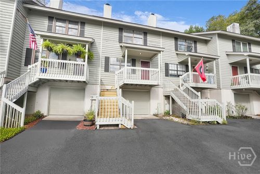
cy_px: 87
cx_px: 130
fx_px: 116
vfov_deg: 73.8
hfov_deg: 96.7
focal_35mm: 16
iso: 320
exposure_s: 1/160
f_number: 9
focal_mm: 16
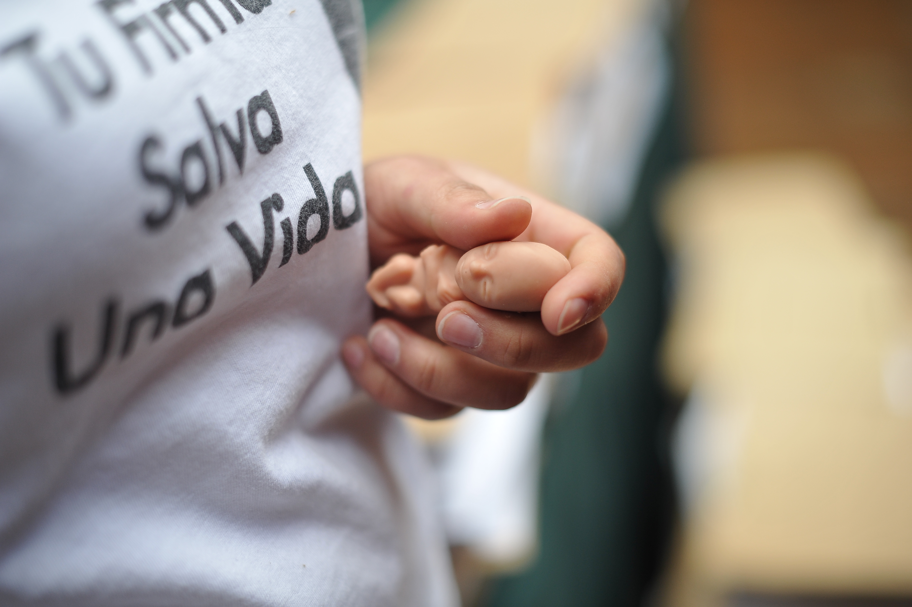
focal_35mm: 50
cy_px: 304
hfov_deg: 39.6
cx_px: 456
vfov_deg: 27.0
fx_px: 1266
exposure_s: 1/800
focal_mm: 50
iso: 800
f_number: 2
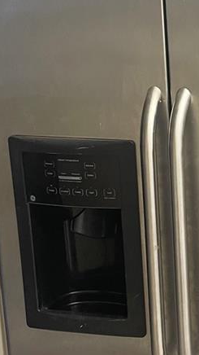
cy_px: 169
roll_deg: +0.4
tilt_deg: -13.6
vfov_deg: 27.2
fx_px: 732
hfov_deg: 14.6
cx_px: 285
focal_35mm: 78
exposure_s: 1/60
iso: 80
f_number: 1.6
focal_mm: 4.2
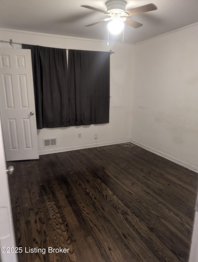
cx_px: 99
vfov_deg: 71.5
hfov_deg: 56.9
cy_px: 131
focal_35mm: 24
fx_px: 183
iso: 83
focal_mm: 6.9
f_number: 1.68
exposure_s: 1/24
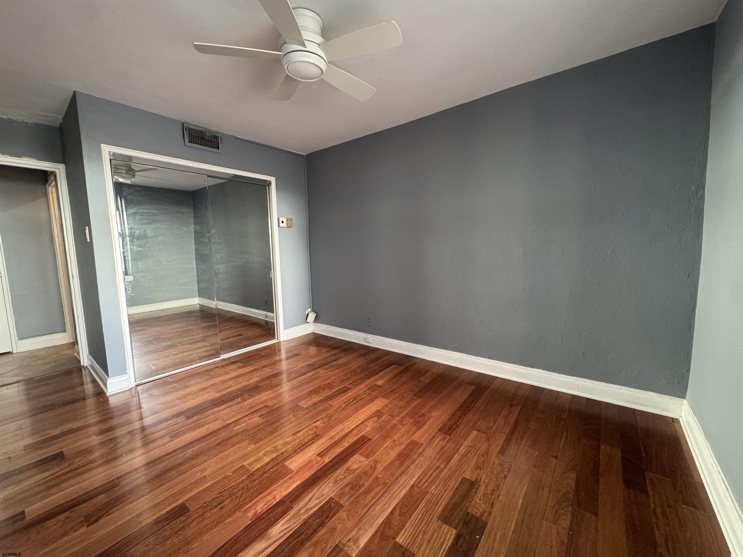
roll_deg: +1.3
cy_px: 278
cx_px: 372
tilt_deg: -6.5
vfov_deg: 85.7
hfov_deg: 102.1
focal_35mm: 14
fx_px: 300
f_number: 2.2
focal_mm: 2.22
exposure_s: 1/60
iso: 400
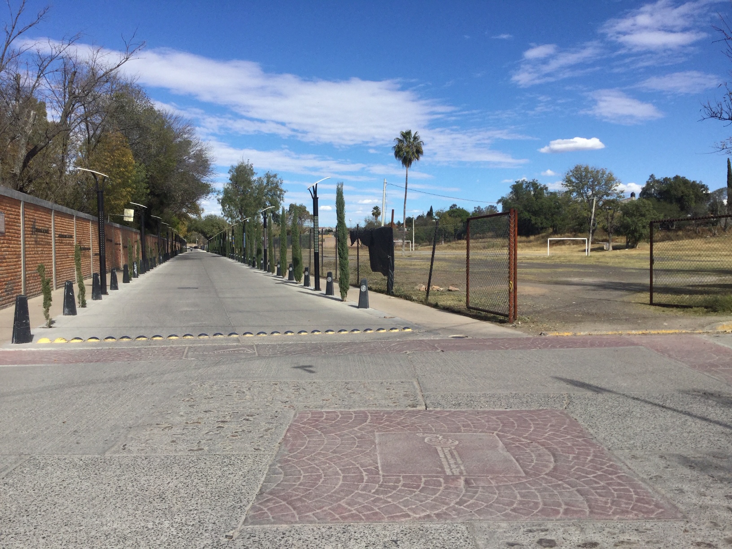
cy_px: 274
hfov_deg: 58.4
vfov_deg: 45.4
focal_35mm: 31
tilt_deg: -2.5
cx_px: 366
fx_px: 656
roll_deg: -2.1
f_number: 2.4
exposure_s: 1/1773
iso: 25
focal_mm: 3.3
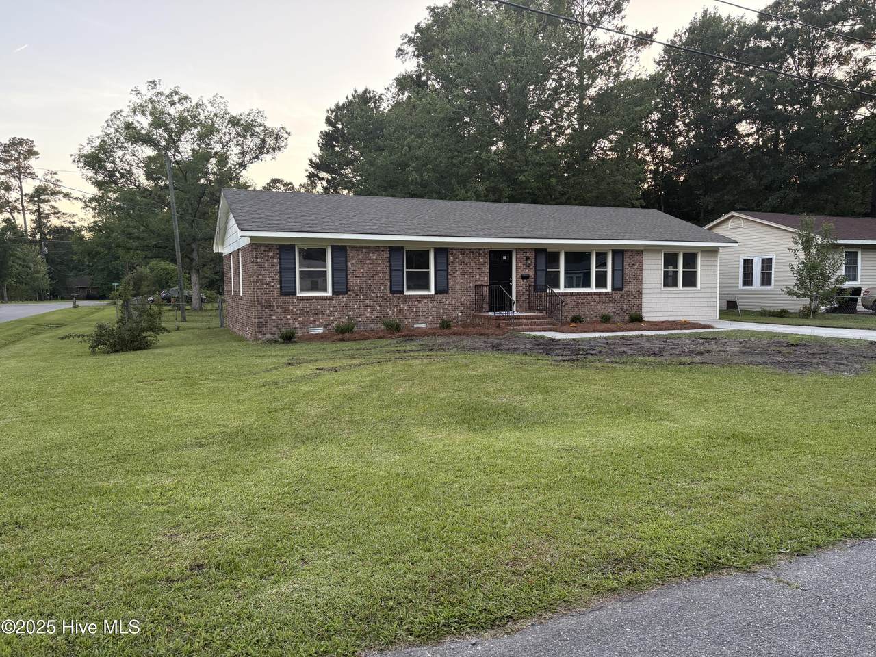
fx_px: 658
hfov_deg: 67.3
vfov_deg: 53.1
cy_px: 328
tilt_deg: -3.5
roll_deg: +1.0
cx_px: 438
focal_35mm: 26
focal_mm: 5.96
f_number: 1.6
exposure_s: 1/228
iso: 125
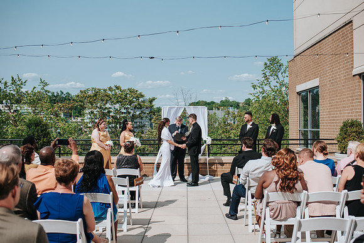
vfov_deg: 35.6
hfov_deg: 51.3
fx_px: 378
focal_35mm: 37
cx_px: 193
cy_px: 121
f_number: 3.2
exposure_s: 1/2000
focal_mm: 35
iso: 100
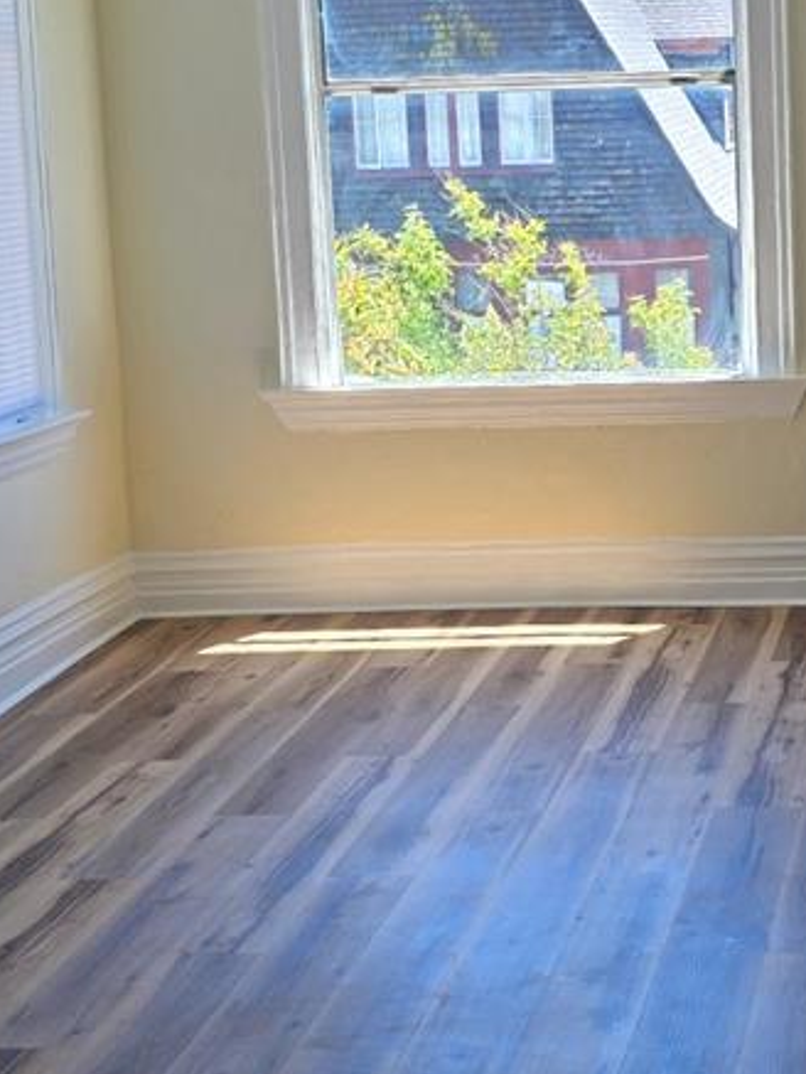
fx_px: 2451
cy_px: 361
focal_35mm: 79
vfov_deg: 24.6
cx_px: 770
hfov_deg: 18.3
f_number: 1.7
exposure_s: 1/180
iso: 32
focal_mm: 6.3
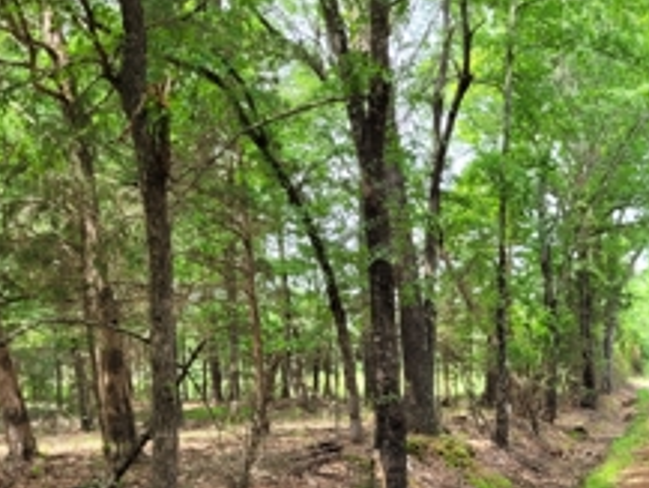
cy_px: 389
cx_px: 386
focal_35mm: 48
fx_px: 900
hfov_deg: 39.5
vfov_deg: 29.6
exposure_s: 1/191
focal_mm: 5.4
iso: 40
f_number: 1.8
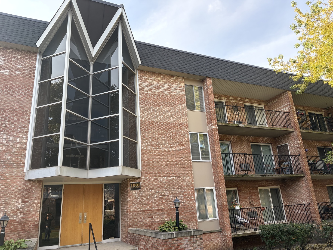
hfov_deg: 67.3
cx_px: 166
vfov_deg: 53.1
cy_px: 125
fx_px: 250
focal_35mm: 26
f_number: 1.6
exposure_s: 1/810
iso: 64
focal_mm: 5.96
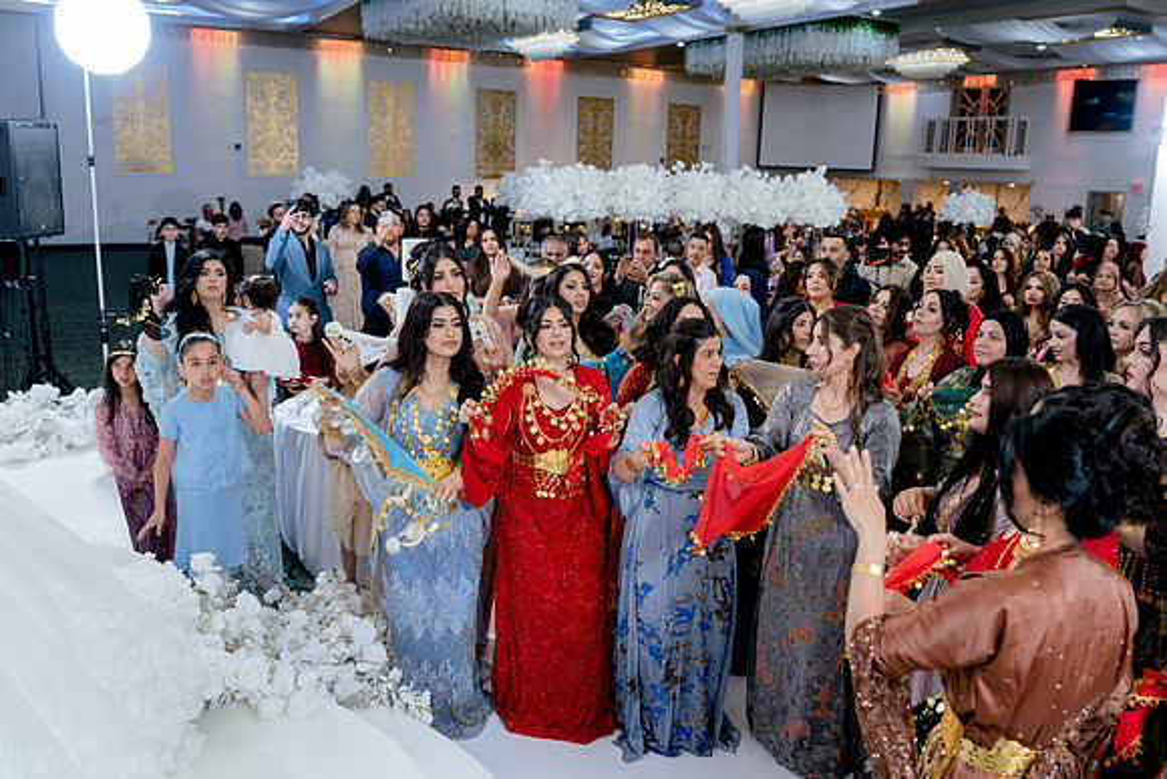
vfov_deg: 46.4
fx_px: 908
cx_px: 584
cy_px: 390
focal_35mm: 28
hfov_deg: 65.5
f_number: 2.8
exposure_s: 1/160
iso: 800
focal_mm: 28
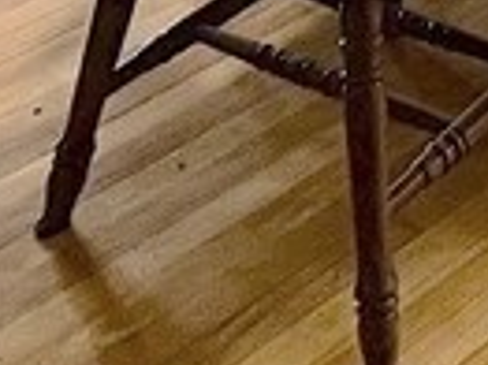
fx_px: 1437
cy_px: -719
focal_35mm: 102
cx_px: 756
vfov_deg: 10.5
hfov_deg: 17.2
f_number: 1.8
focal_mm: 1.57
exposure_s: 1/60
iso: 160
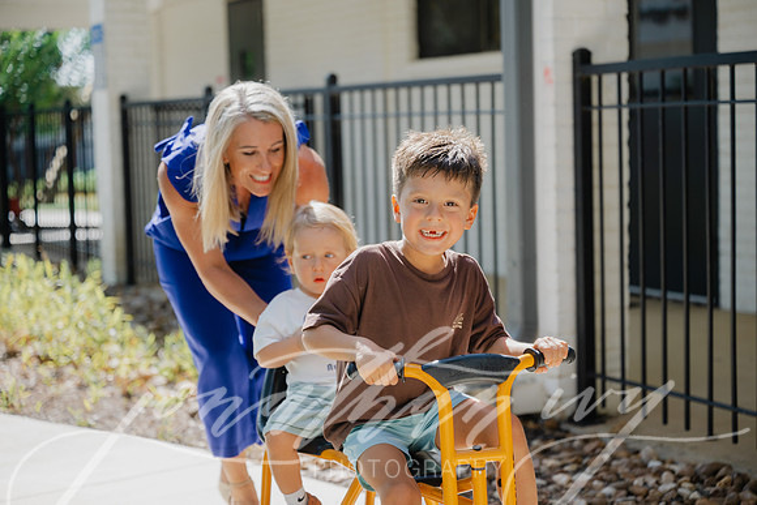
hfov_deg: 28.8
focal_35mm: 70
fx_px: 1472
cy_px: 252
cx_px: 378
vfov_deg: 19.5
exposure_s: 1/500
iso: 72
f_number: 2.8
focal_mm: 70
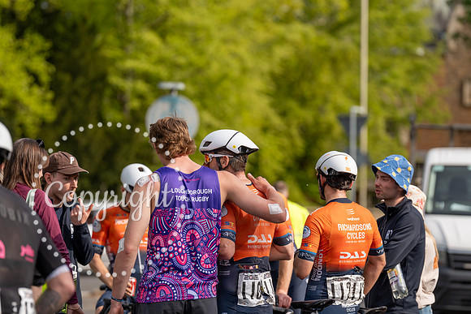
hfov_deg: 10.3
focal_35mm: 200
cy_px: 157
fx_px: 2617
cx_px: 236
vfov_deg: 6.9
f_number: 4
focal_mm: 200
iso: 125
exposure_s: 1/1000
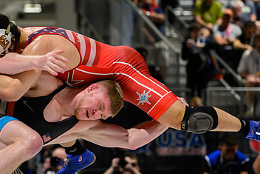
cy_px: 118
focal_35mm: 203
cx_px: 47
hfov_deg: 10.1
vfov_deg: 6.8
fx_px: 1467
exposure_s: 1/800
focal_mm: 98
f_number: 2.8
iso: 6400
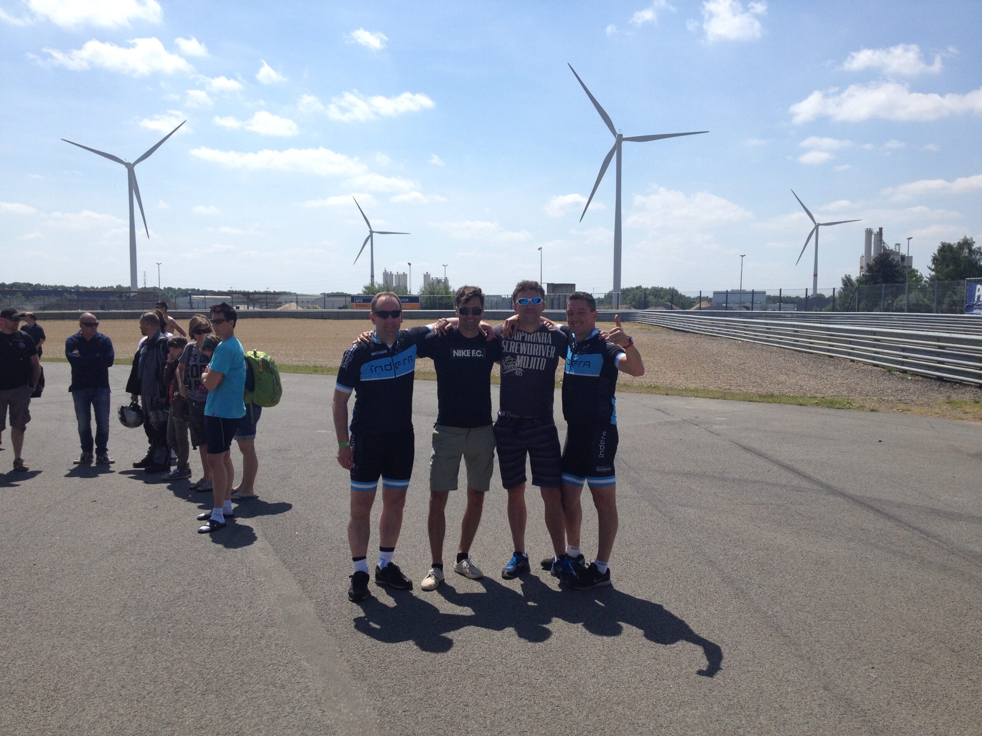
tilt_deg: -0.9
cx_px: 491
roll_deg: +0.3
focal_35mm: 35
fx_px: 993
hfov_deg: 52.6
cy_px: 368
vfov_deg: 40.7
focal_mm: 4.28
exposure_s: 1/2404
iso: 50
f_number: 2.4
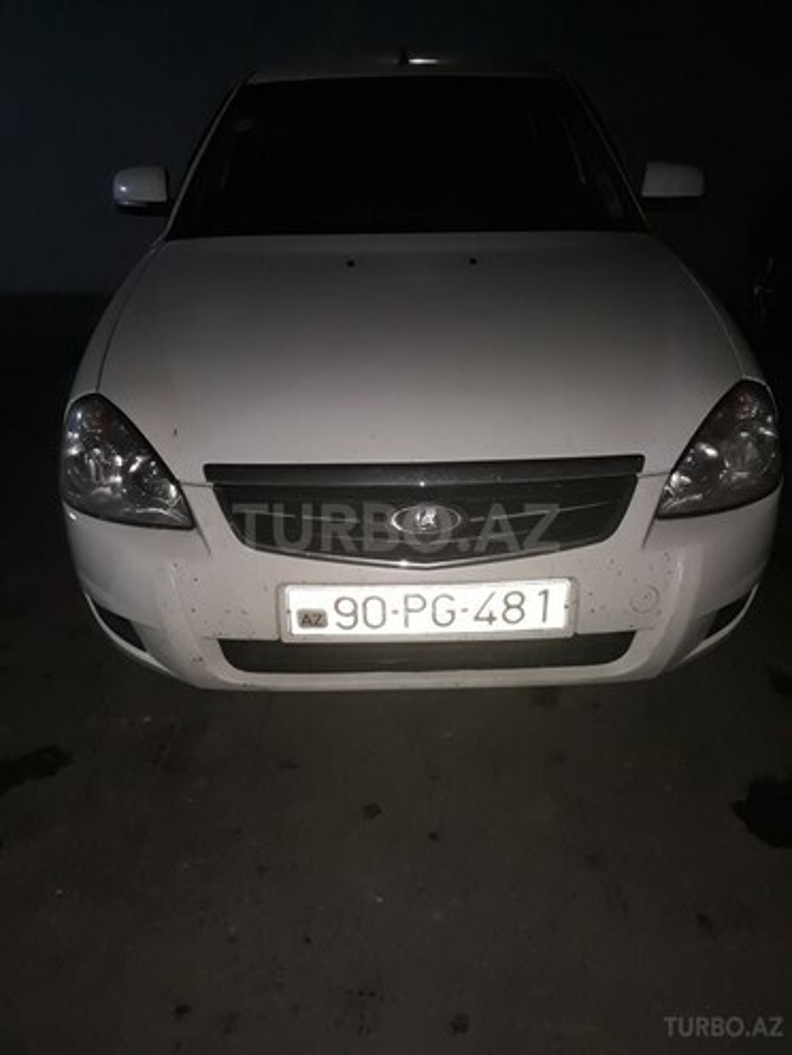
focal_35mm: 27
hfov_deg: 51.4
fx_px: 824
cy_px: 528
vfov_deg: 65.3
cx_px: 396
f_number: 1.7
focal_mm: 3.71
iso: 250
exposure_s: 1/50
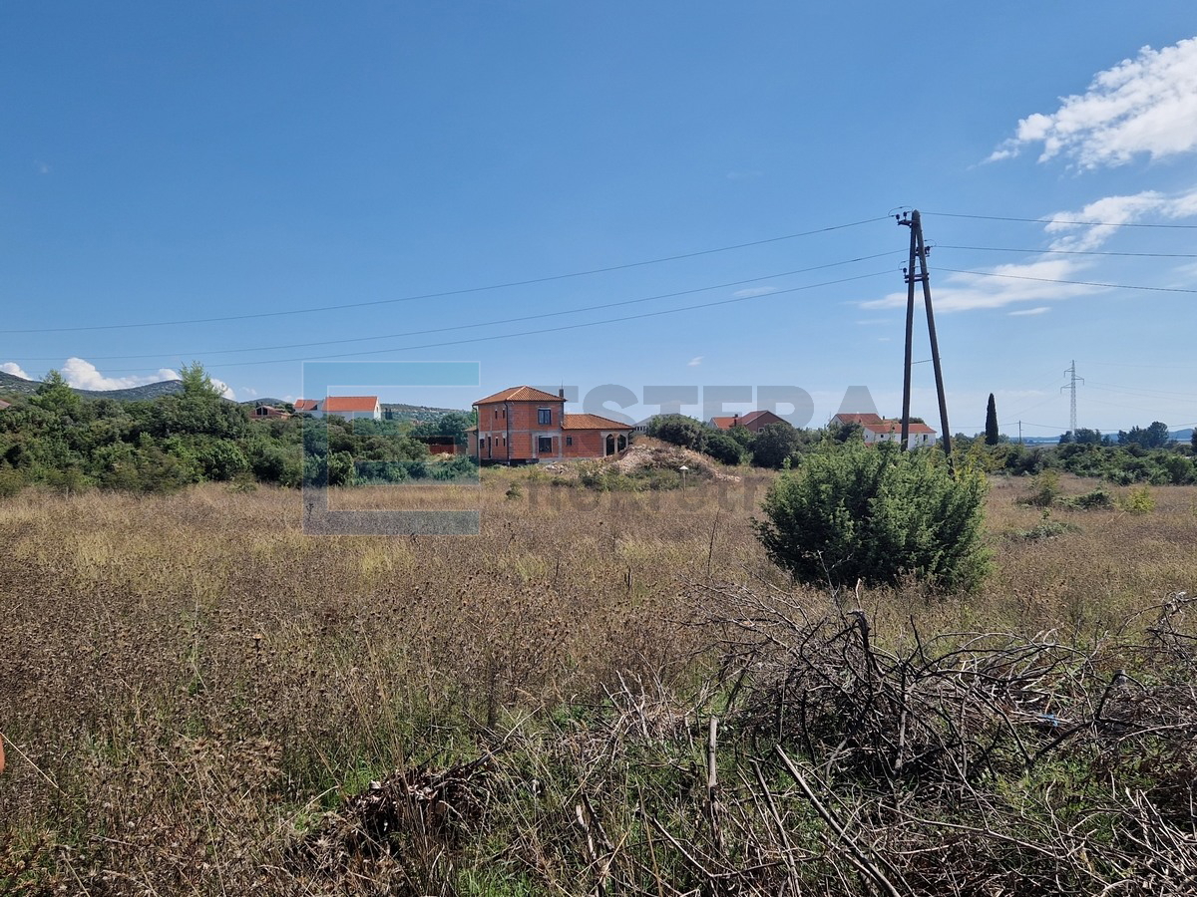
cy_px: 448
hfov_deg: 73.9
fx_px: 795
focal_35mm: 23
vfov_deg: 58.9
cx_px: 598
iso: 50
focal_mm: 5.4
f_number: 1.8
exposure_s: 1/2976
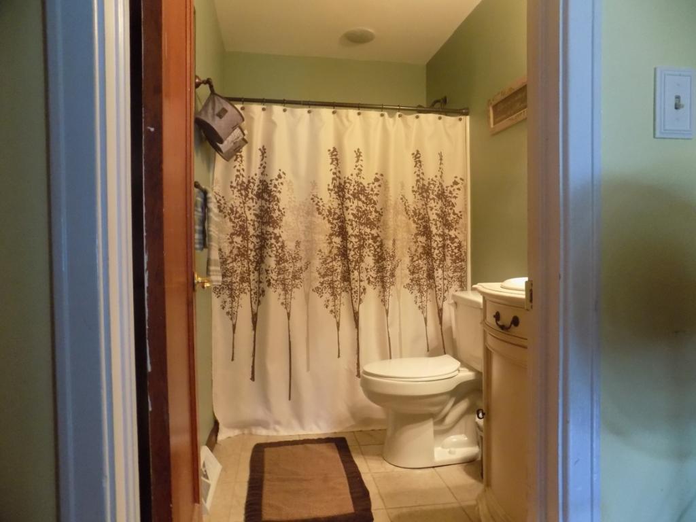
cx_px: 348
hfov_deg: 73.9
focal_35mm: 23
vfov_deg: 58.9
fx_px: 462
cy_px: 261
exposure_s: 1/13
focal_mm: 4
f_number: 3.1
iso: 400
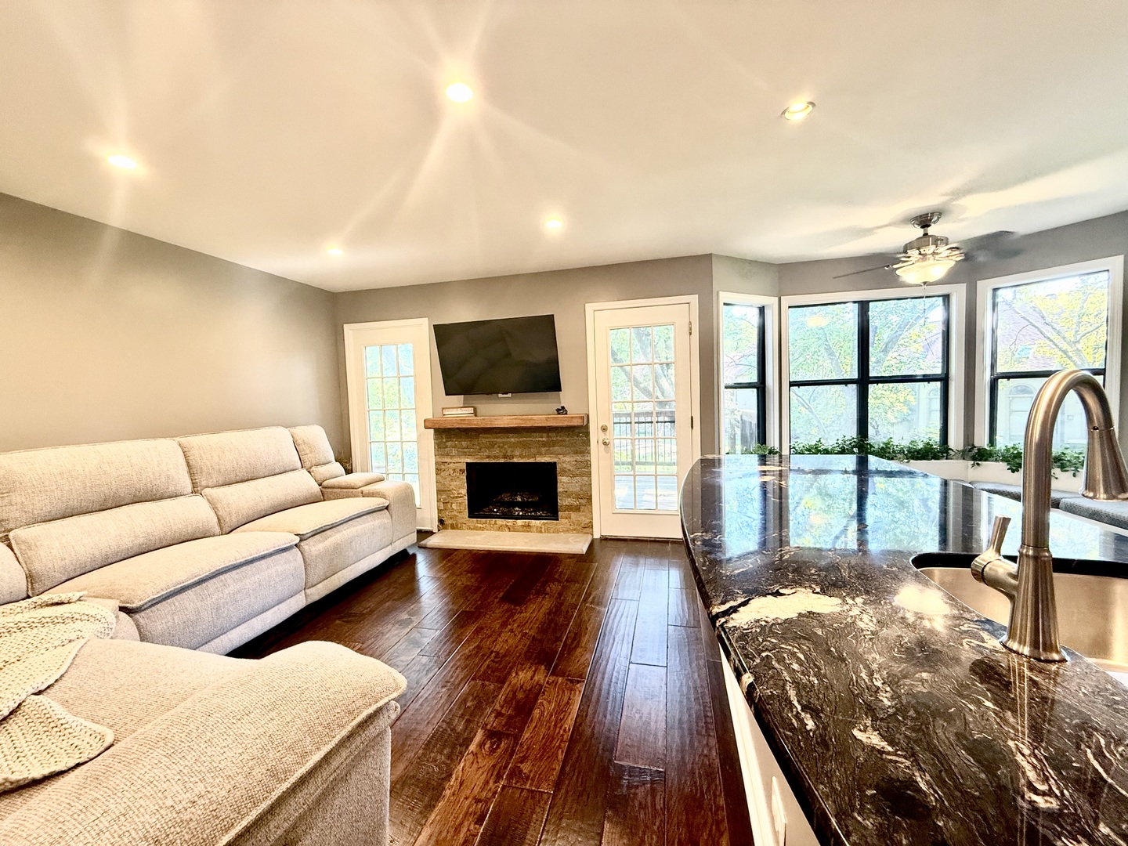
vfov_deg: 85.7
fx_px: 456
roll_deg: +1.8
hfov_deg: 102.1
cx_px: 564
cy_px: 423
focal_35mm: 14
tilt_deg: -3.0
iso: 320
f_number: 2.2
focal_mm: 2.22
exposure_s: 1/60
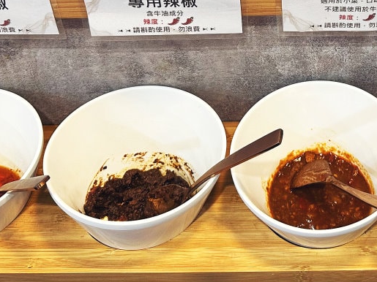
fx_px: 675
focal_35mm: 62
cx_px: 309
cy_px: -26
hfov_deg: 30.3
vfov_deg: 22.4
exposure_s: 1/60
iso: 125
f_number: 1.78
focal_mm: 6.86
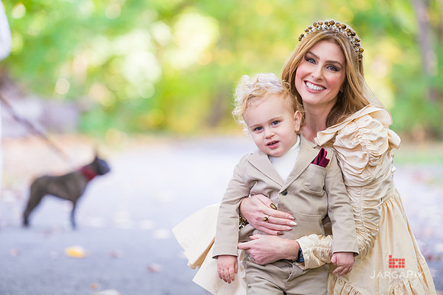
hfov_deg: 13.3
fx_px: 1906
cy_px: 148
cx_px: 222
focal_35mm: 155
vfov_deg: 8.8
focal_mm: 155
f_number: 3.2
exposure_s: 1/200
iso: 1600
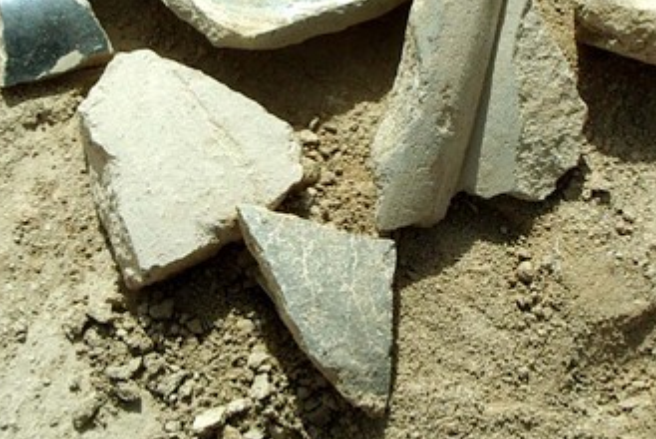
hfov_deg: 24.1
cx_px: 381
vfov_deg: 16.2
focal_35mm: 84
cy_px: 73
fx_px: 1532
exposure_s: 1/640
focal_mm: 5.8
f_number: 4.8
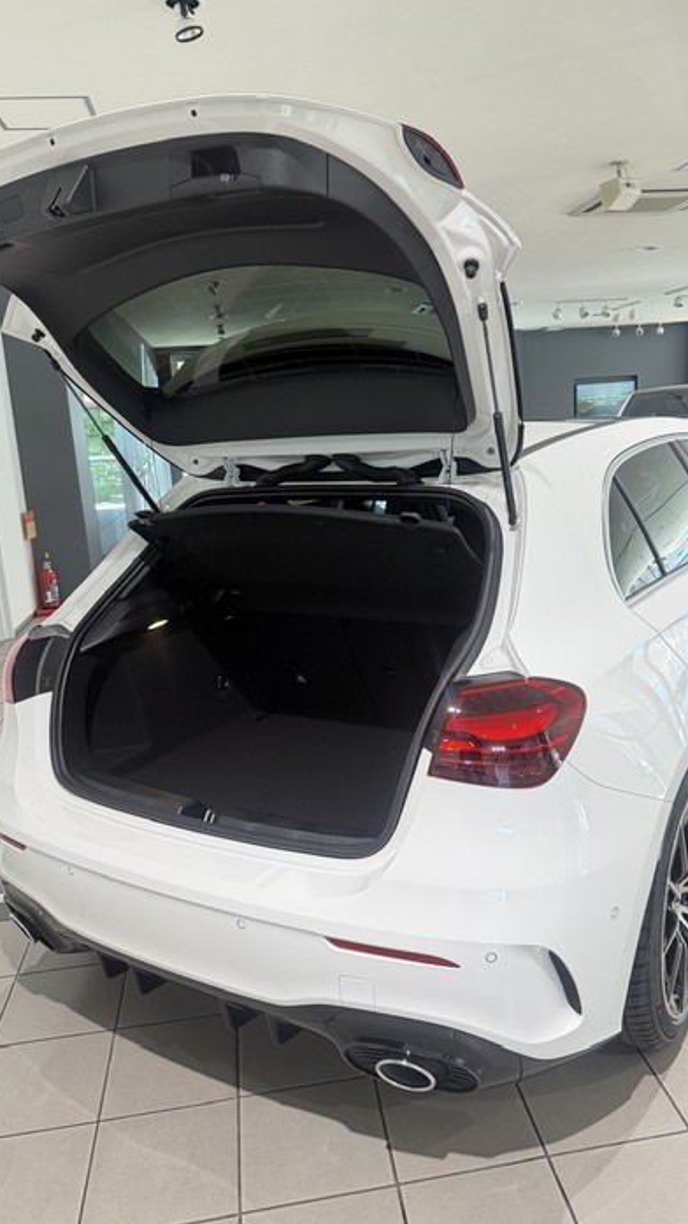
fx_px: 876
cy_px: 606
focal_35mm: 27
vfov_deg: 69.9
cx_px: 379
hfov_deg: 42.8
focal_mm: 6.76
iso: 400
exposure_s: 1/100
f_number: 1.78
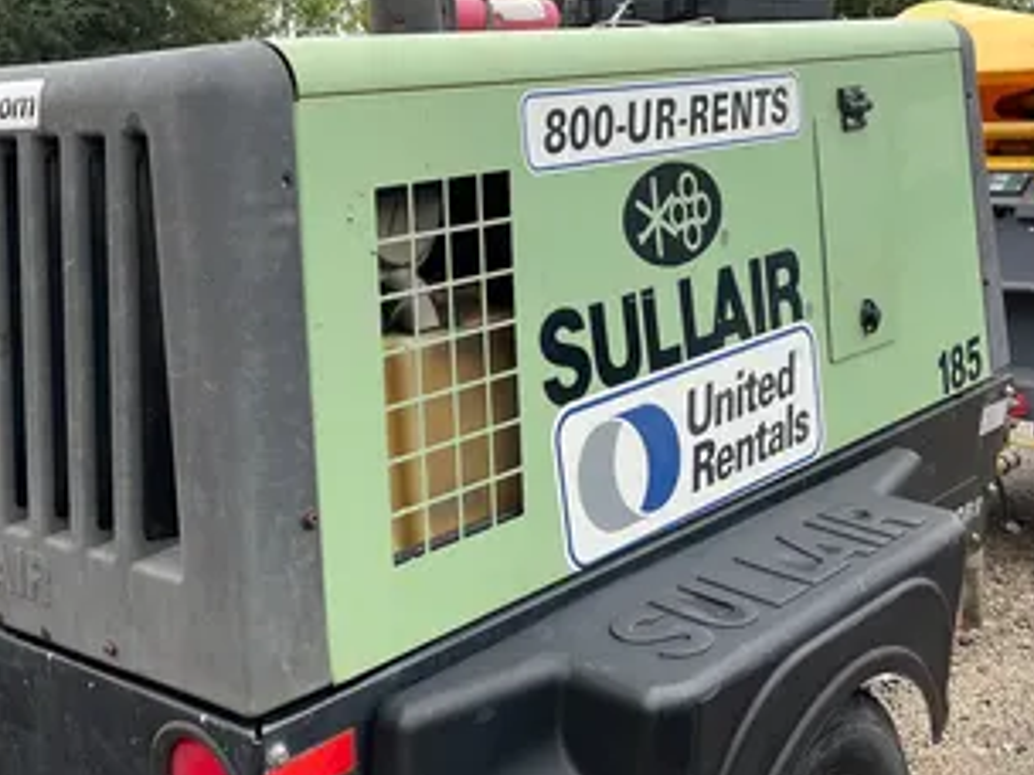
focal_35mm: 47
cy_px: 498
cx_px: 388
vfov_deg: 30.7
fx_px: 1404
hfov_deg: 40.2
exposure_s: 1/283
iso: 40
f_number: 1.6
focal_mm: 5.1
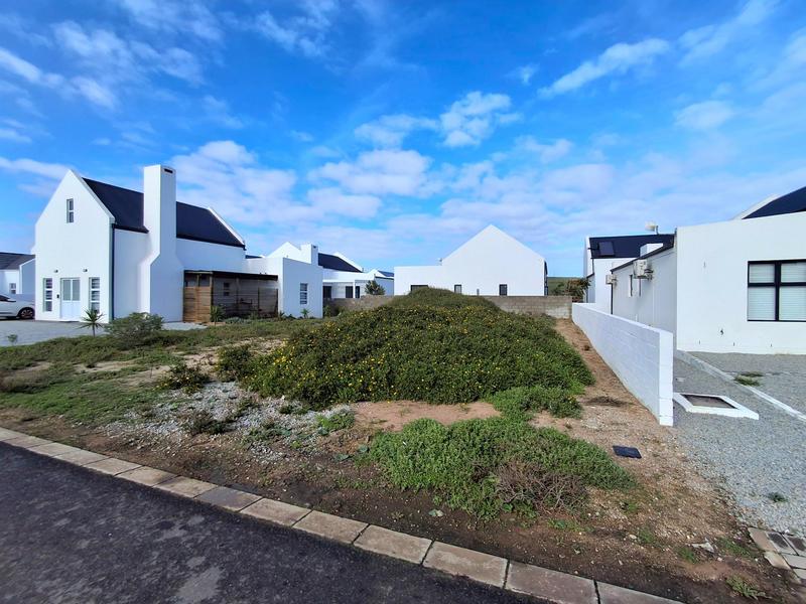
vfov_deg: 78.1
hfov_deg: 94.5
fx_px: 373
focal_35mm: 16
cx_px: 403
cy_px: 302
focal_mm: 1.64
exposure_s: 1/1429
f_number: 2.2
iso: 40
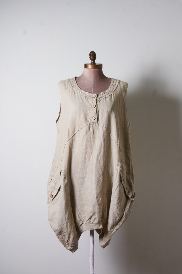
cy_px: 137
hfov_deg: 23.7
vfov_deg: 35.1
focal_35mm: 57
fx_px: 433
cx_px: 91
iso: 200
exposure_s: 1/100
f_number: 7.1
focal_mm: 38
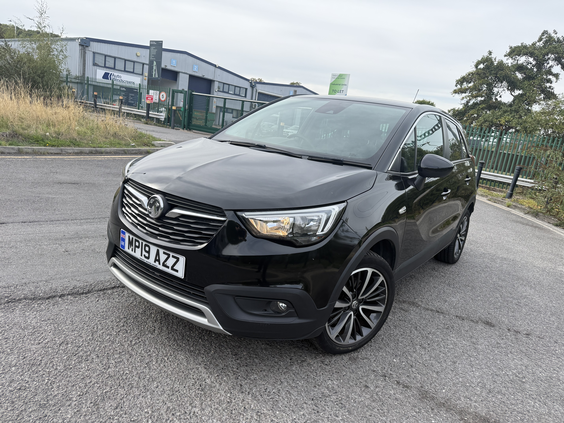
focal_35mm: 24
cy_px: 212
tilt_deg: -12.8
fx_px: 391
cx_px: 282
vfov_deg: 56.8
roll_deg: -7.8
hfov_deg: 71.6
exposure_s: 1/1106
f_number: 1.78
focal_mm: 6.76
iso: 100
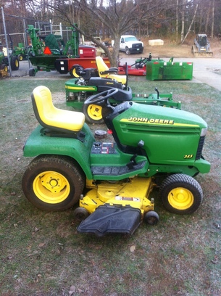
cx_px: 110
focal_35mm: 35
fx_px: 299
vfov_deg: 52.7
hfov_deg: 40.6
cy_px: 148
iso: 100
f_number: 2.8
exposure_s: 1/120
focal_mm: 3.85
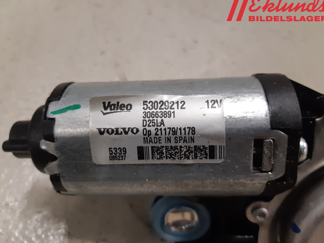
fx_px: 253
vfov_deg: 51.4
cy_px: 120
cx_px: 159
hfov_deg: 65.3
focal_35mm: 27
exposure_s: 1/50
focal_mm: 3.93
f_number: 1.7
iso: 125
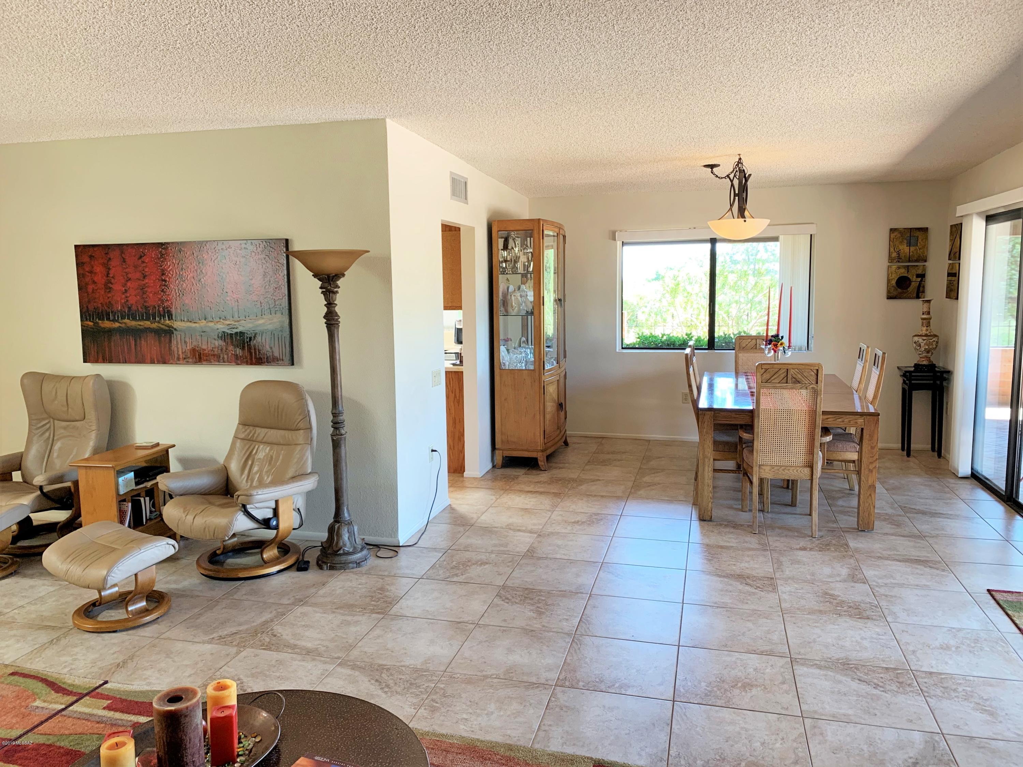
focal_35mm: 26
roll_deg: +0.7
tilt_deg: -6.4
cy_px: 384
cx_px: 512
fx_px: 768
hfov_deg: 67.3
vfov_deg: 53.1
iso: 64
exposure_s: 1/60
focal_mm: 4.25
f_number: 1.8
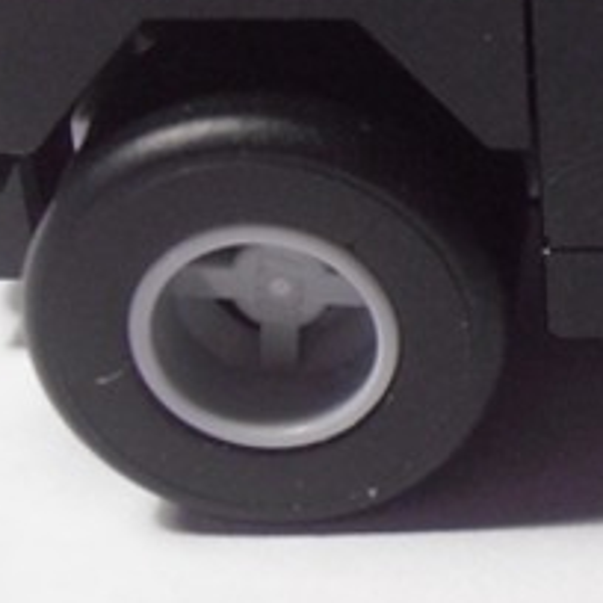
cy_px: 7
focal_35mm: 144
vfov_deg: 12.0
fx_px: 2838
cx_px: 999
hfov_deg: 11.4
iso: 125
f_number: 3.9
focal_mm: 6.61
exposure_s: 1/20
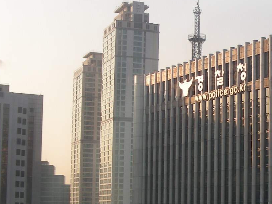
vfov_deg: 15.5
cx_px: 235
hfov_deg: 20.3
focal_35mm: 95
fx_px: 746
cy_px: 145
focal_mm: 6.3
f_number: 3.5
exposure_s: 1/53.1
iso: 50
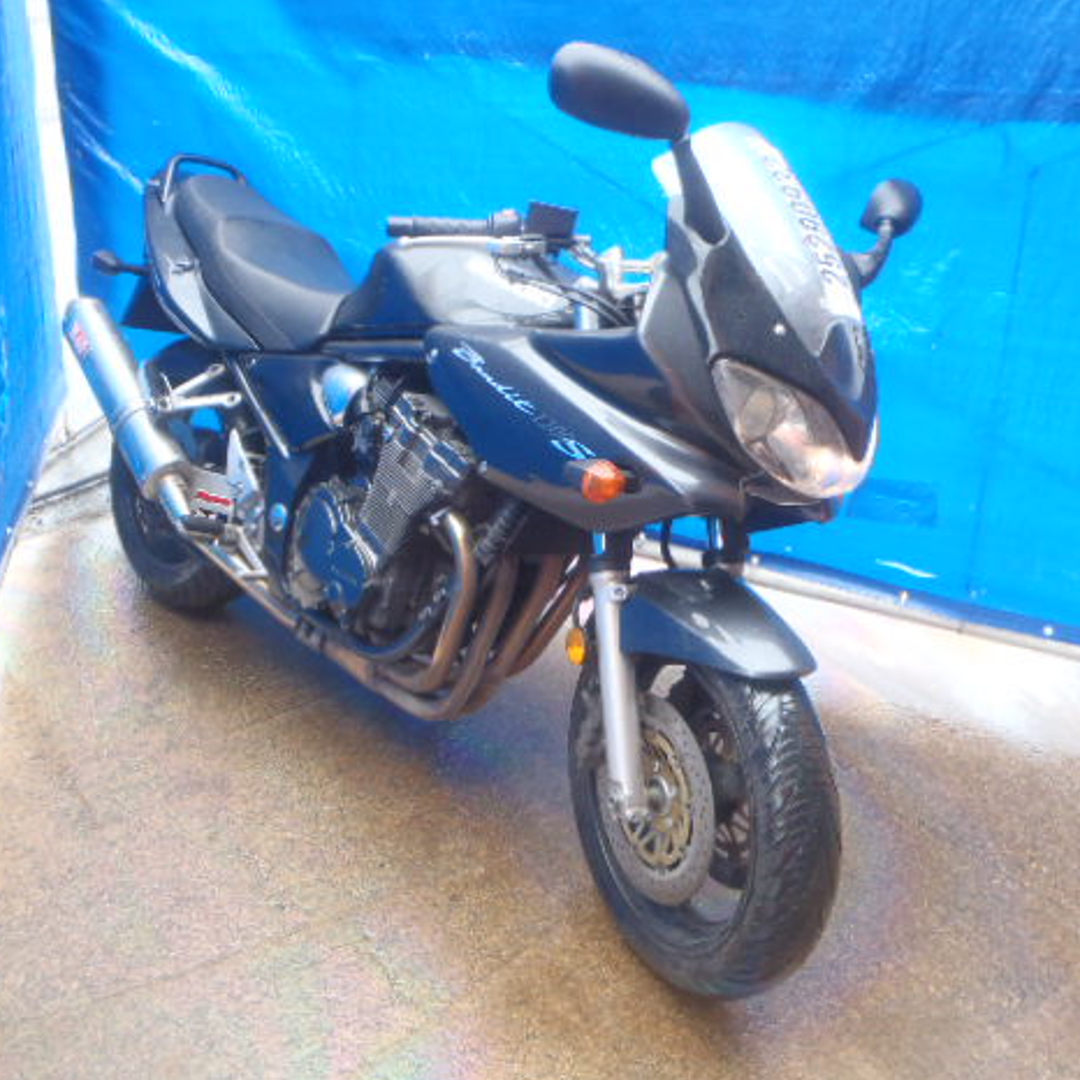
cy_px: 535
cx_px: 450
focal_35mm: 34
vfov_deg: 48.5
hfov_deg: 48.2
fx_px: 1200
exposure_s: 1/25
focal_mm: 5
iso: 200
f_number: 3.5
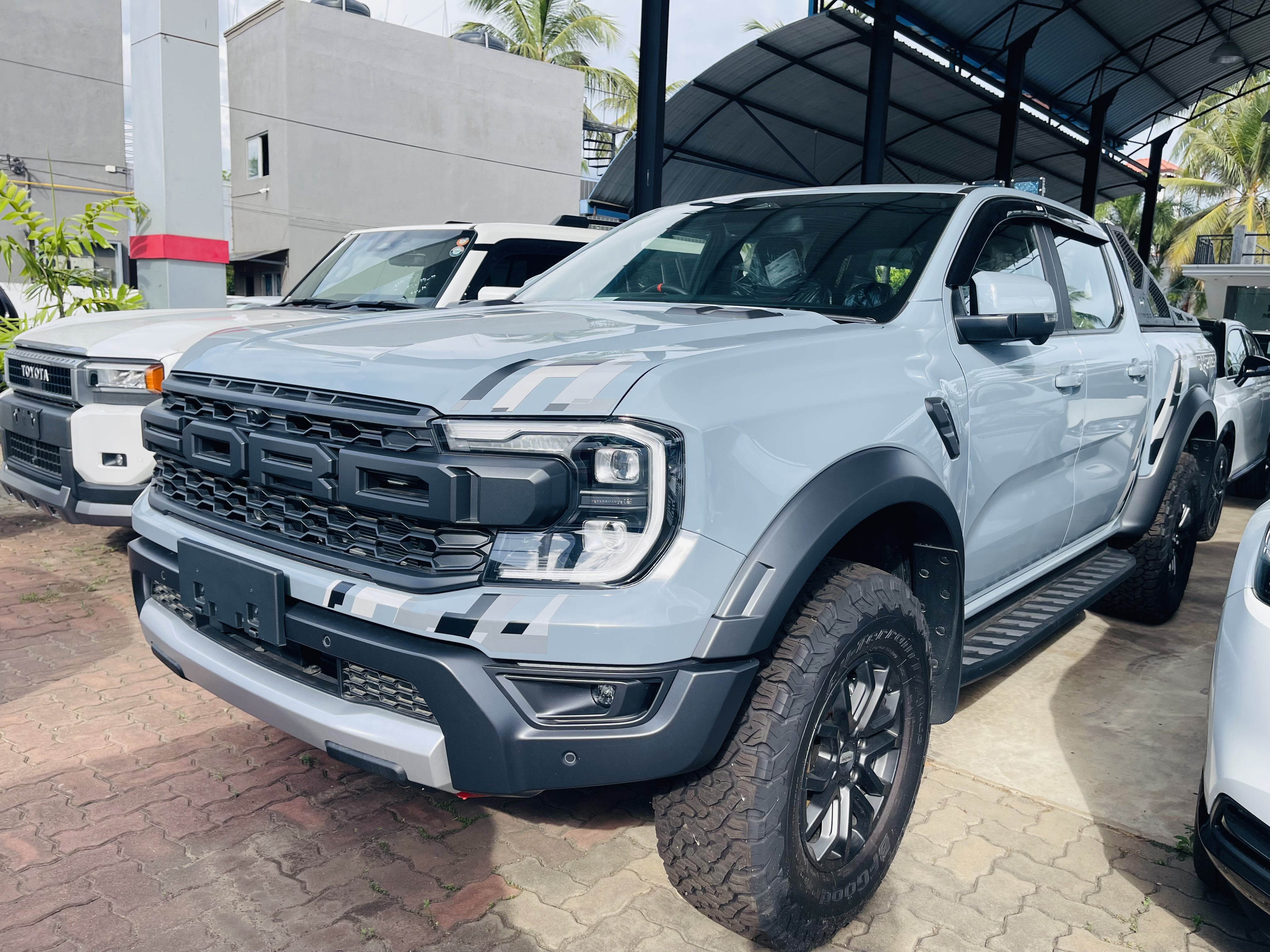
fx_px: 917
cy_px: 476
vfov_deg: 54.9
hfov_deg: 69.4
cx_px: 635
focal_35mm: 25
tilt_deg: -10.0
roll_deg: -2.4
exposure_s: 1/1534
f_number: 1.6
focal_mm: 5.1
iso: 32
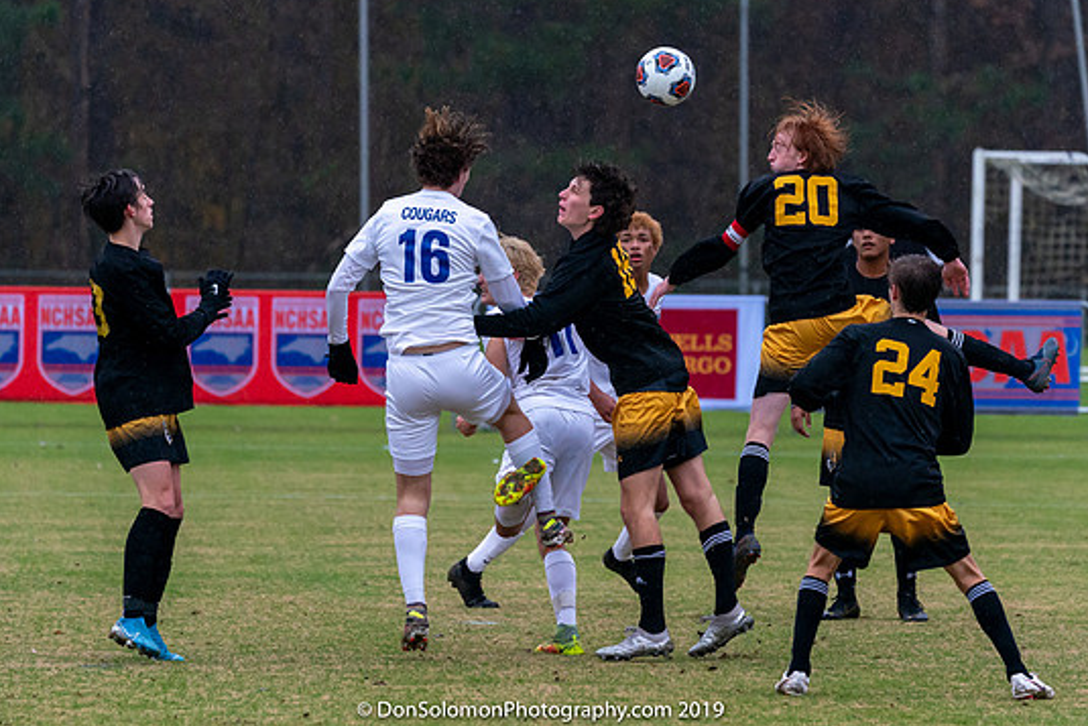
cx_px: 615
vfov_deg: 4.0
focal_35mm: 340
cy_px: 445
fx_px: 10278
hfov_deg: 6.1
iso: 2500
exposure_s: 1/1000
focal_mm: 241
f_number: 5.6
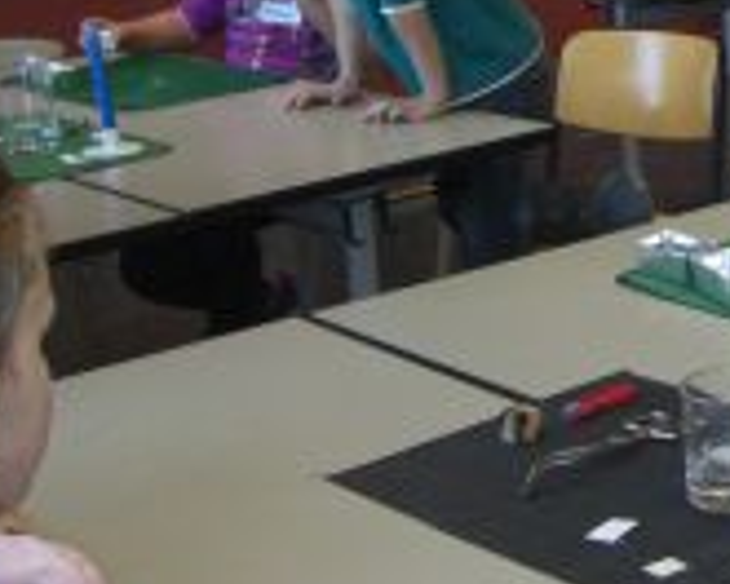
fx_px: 1944
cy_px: 13
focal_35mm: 90
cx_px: 827
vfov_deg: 16.7
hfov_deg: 20.2
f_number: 2.8
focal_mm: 7.9
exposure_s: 1/60
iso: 200
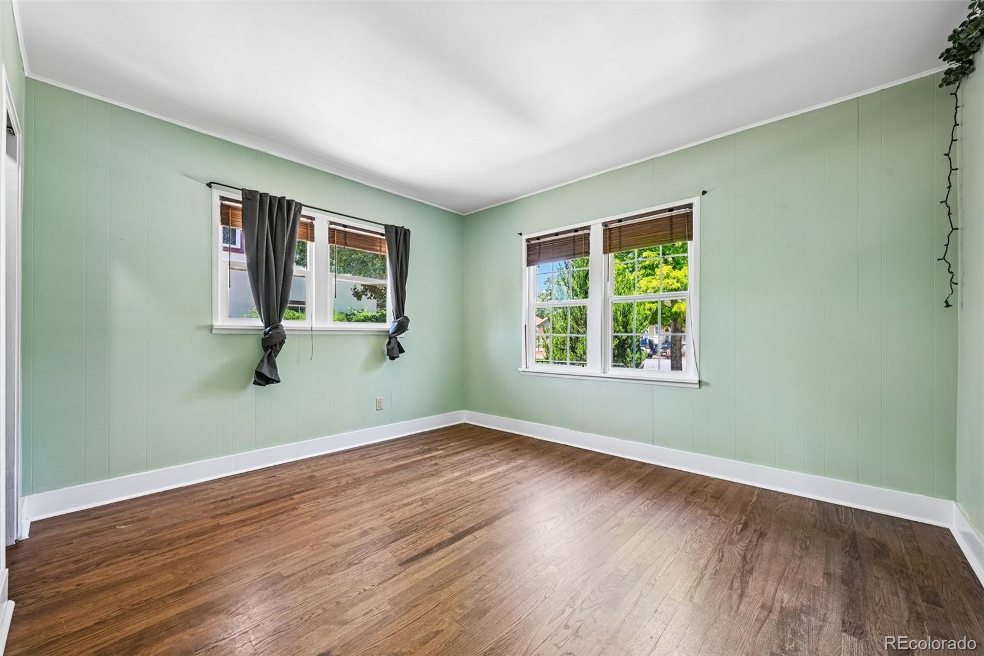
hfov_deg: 104.3
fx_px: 383
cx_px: 492
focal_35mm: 14
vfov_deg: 81.2
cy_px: 328
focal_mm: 14
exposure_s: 1/10
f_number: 10
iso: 400
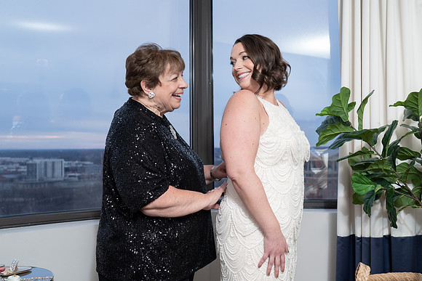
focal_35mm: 40
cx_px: 239
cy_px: 145
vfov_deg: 33.4
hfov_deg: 48.3
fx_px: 469
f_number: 4
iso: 800
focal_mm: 35
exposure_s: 1/250
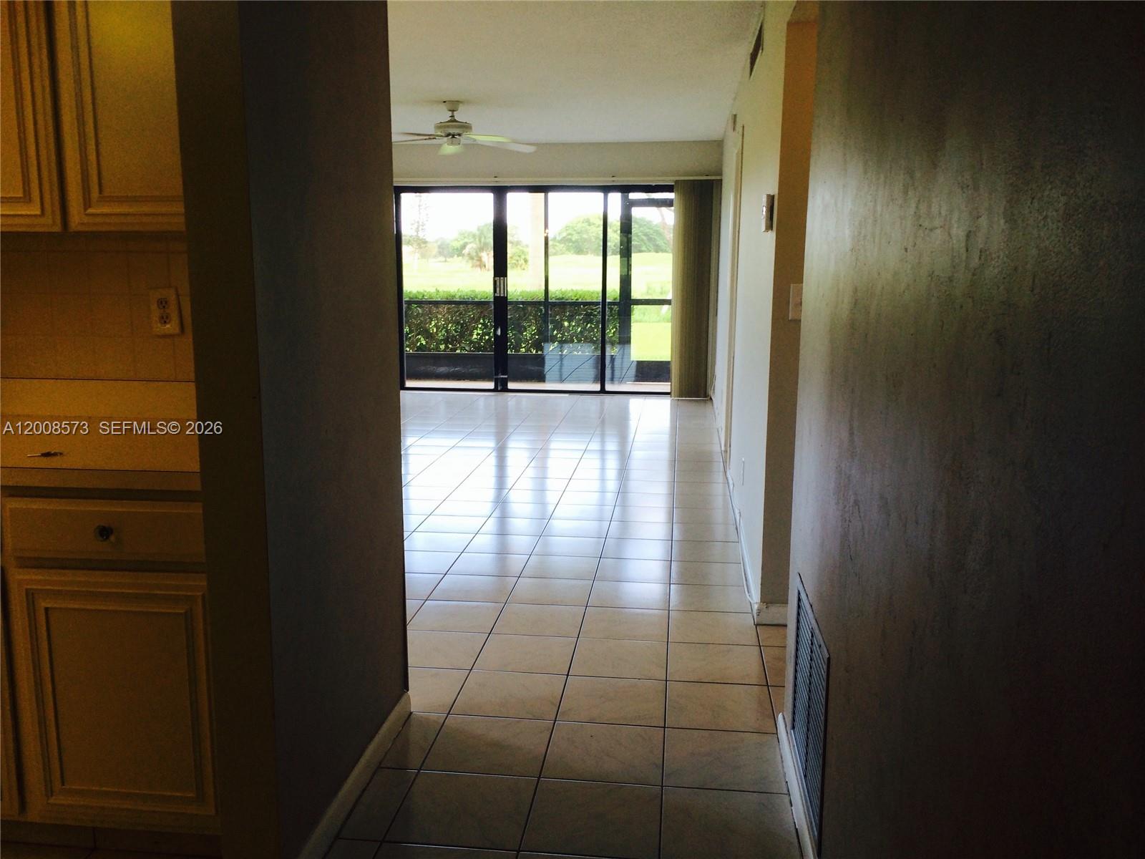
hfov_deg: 60.0
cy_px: 430
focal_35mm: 30
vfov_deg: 46.8
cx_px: 572
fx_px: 992
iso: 50
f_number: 2.2
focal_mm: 4.12
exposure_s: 1/60
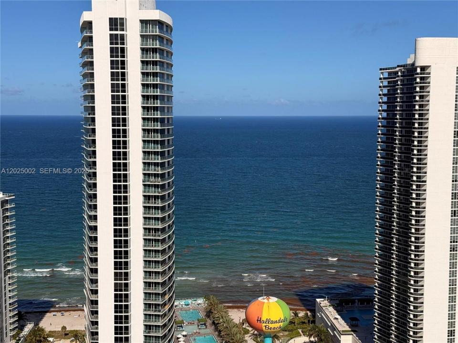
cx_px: 229
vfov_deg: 30.3
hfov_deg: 39.7
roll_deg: -0.1
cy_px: 172
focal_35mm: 48
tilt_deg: -6.1
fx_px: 635
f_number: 1.78
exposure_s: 1/9901
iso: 64
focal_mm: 6.76
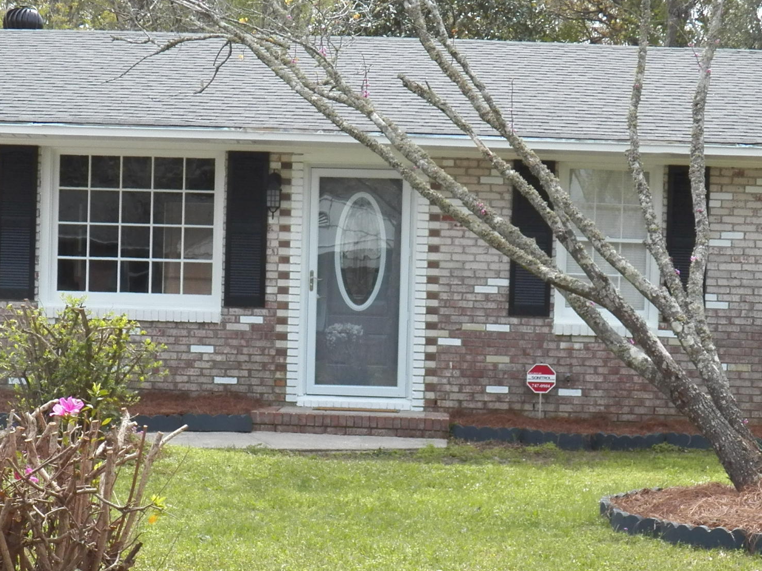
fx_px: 1783
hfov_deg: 24.1
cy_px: 407
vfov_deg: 18.1
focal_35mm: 81
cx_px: 406
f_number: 4
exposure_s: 1/500
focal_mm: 7.1
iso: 125
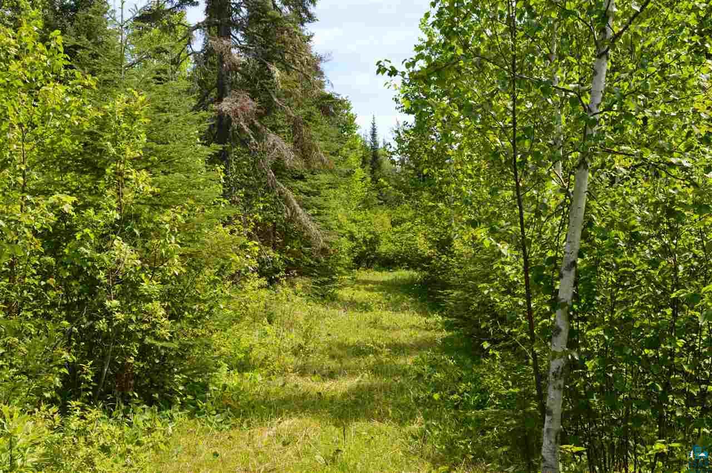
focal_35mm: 45
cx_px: 356
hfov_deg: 43.6
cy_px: 236
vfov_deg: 29.8
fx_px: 889
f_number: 10
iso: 400
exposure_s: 1/250
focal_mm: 30
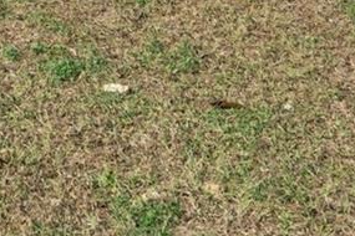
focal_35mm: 163
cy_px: -414
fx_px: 1607
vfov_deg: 7.6
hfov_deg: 12.2
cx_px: -103
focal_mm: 29
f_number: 8
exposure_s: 1/320
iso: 320
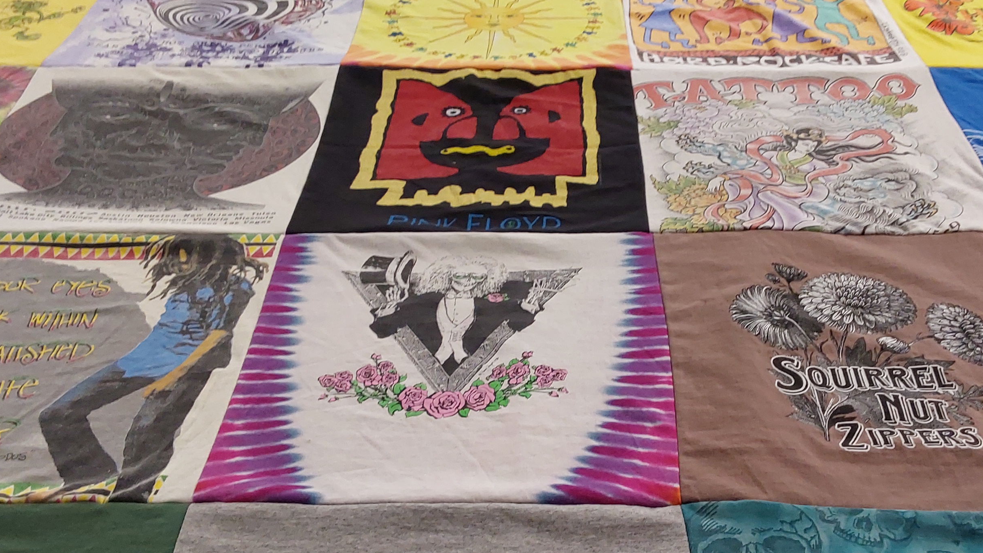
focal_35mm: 41
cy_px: 357
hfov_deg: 49.2
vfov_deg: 28.9
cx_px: 567
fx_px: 1069
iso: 100
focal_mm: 2.91
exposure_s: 1/60
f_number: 1.9
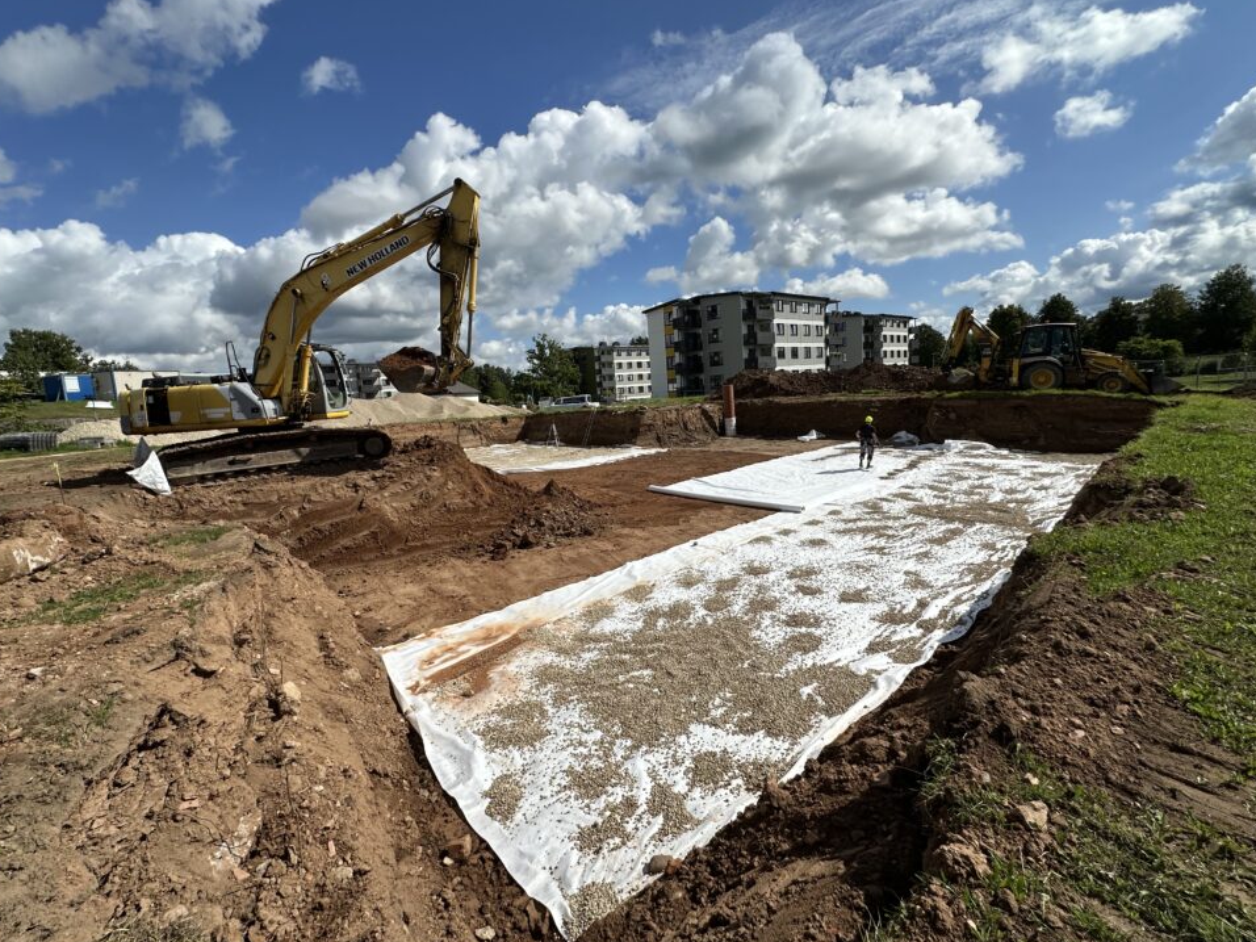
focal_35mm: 15
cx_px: 611
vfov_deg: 81.7
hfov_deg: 98.1
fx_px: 544
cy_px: 449
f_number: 2.2
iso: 50
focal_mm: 2.22
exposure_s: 1/4464
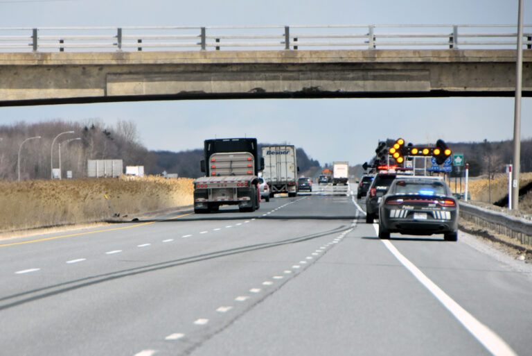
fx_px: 3770
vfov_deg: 5.4
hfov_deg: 8.1
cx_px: 266
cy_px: 178
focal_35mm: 255
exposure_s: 1/2500
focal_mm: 170
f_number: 6.3
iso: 800
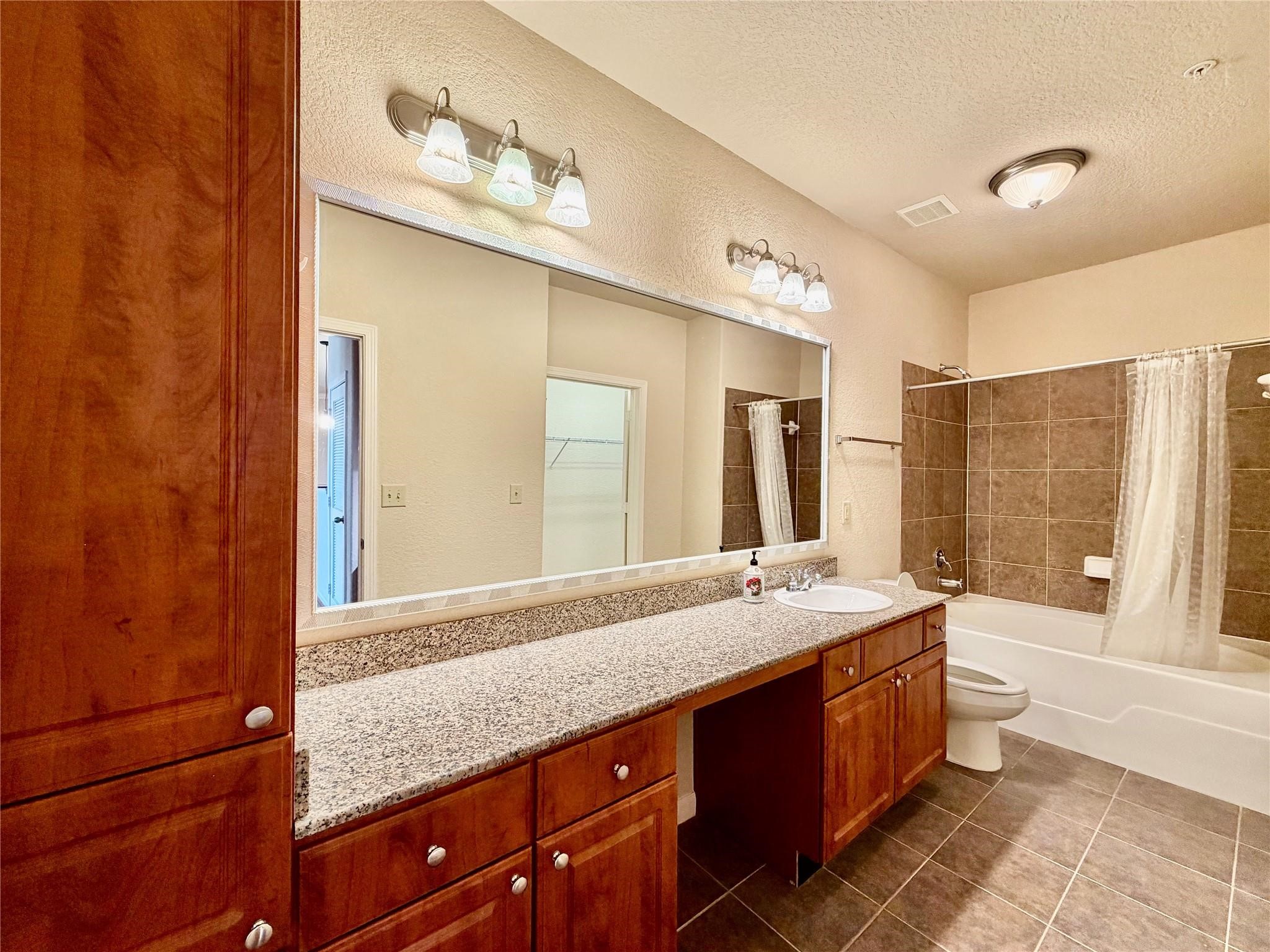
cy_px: 476
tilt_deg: +0.1
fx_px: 514
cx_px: 635
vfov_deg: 85.7
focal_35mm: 14
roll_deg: -0.2
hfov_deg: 102.1
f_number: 2.2
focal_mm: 2.22
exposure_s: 1/60
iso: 200
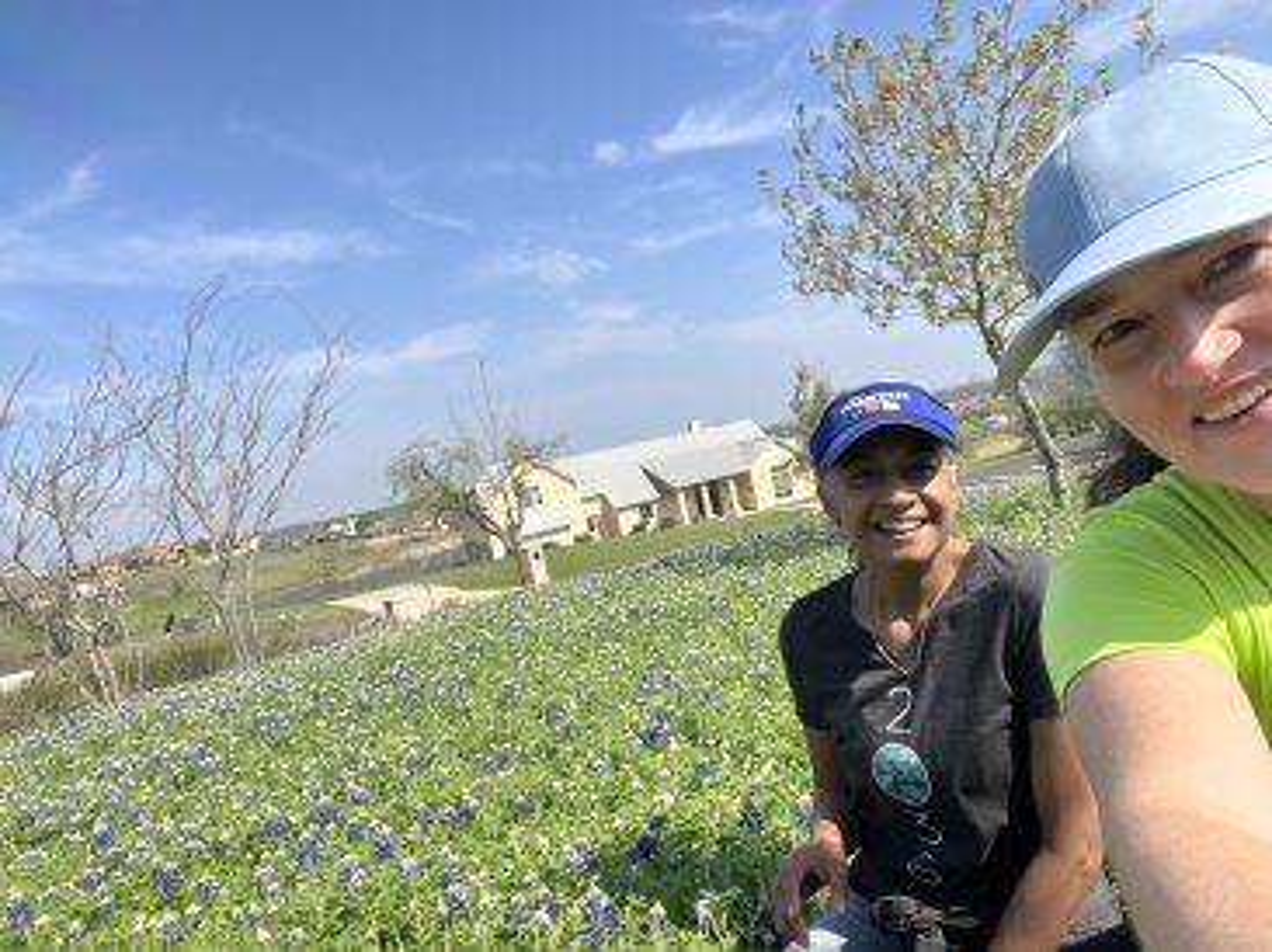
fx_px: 845
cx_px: 636
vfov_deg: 58.8
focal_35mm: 23
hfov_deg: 74.0
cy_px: 476
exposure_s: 1/871
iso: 32
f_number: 2.2
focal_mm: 2.71
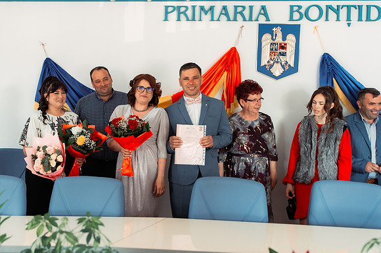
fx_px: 467
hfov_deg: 44.1
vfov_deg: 30.3
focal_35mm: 44
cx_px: 144
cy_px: 96
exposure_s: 1/125
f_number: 3.2
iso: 1600
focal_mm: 35
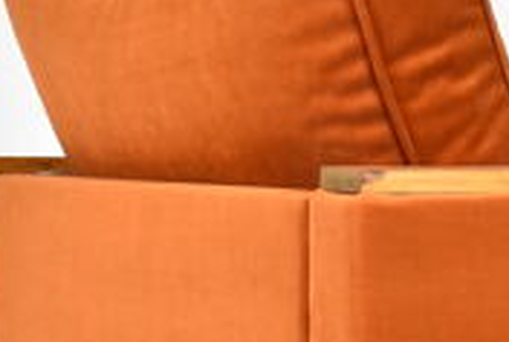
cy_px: 341
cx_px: 408
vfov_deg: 11.6
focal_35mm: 118
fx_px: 1667
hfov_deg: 17.2
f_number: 4
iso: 1250
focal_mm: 23
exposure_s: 1/125
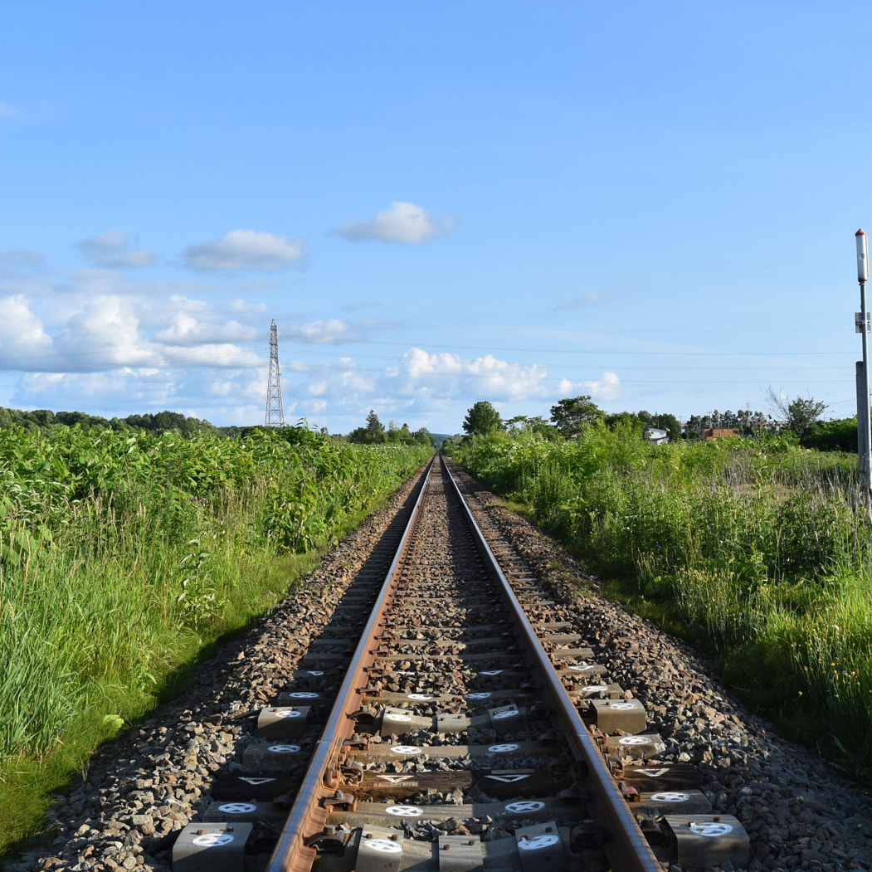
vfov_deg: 37.8
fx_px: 1272
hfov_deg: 37.8
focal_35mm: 45
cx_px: 430
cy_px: 378
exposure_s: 1/320
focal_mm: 23
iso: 200
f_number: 9
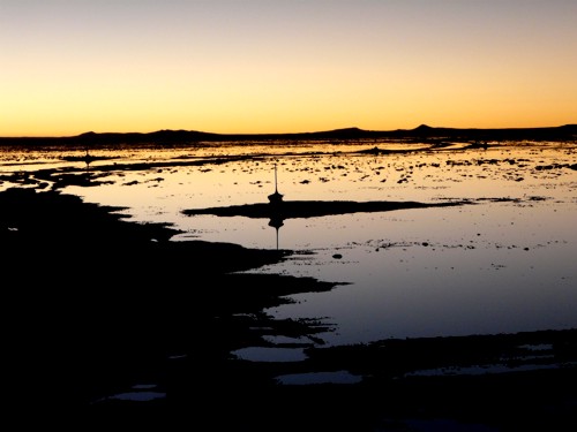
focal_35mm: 106
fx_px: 1767
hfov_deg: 18.5
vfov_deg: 14.0
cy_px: 216
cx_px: 288
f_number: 3.6
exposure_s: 1/50
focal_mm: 17.5
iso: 200
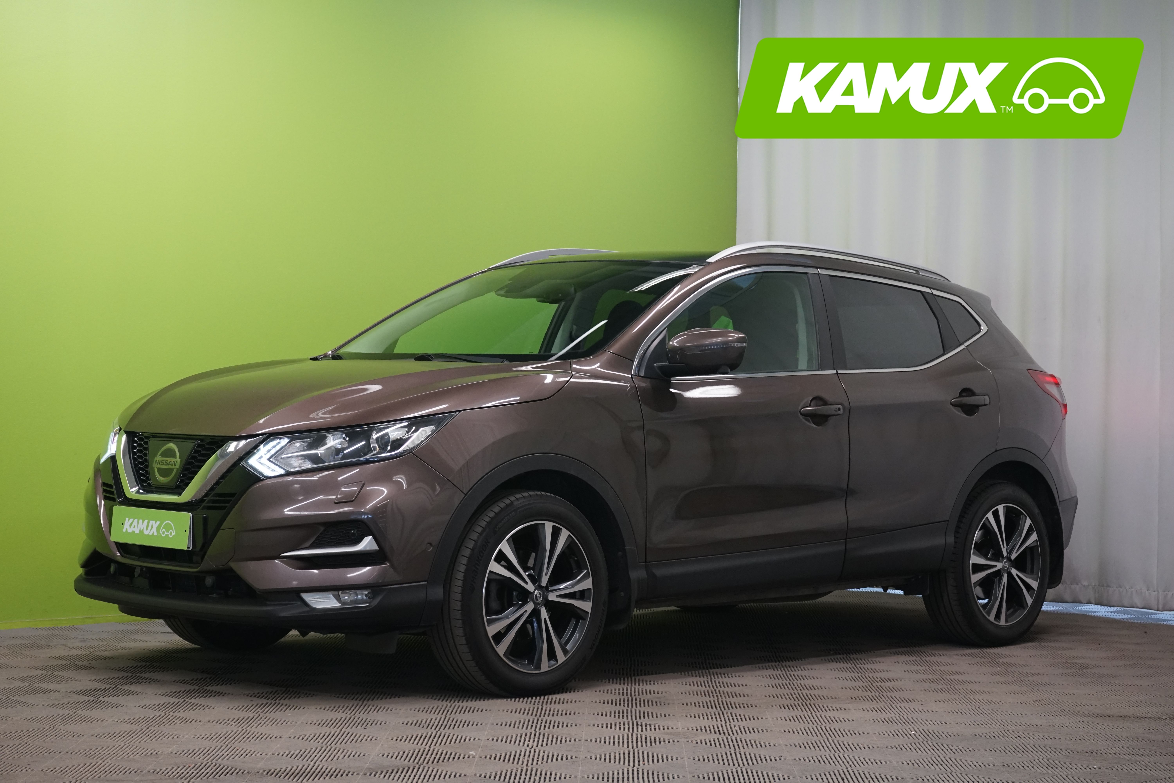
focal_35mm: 67
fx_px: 2185
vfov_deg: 20.3
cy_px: 392
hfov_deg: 30.1
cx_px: 587
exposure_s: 1/25
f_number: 8
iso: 1600
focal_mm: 67
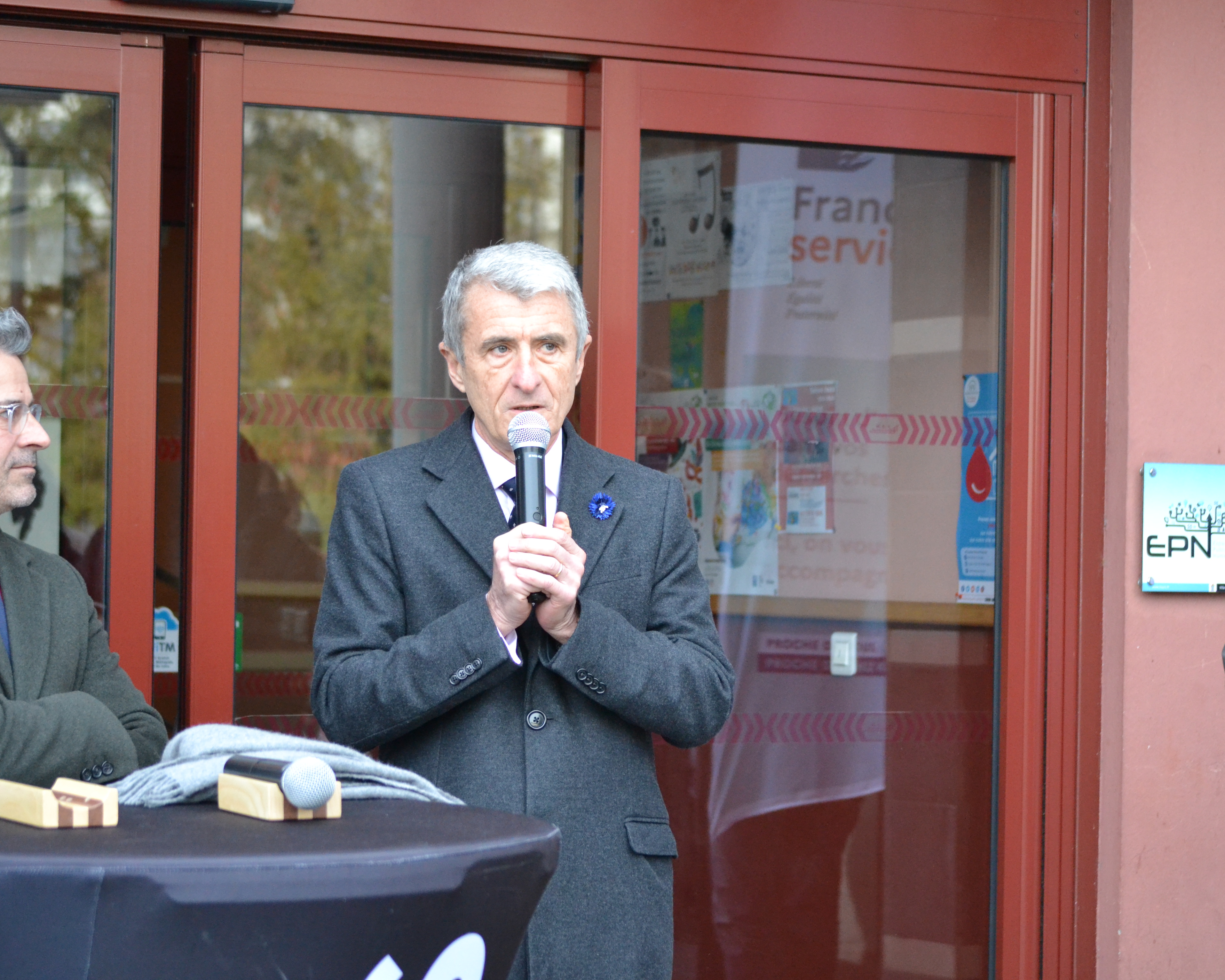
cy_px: 489
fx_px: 3807
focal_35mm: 105
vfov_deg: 14.7
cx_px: 555
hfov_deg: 18.3
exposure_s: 1/500
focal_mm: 62
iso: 2000
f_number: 4.2
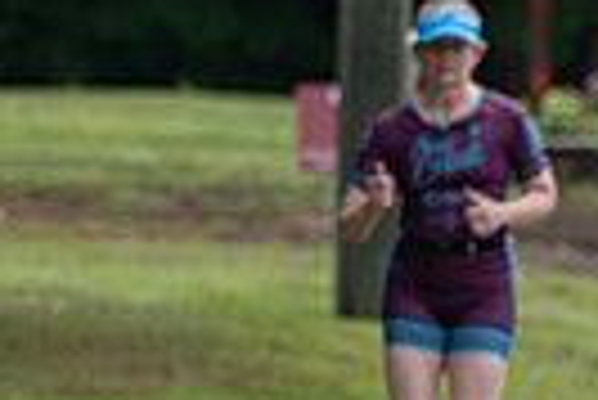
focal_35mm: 871
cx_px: -292
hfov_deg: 2.4
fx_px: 14484
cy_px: 321
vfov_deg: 1.6
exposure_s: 1/200
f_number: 5.6
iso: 200
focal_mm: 200
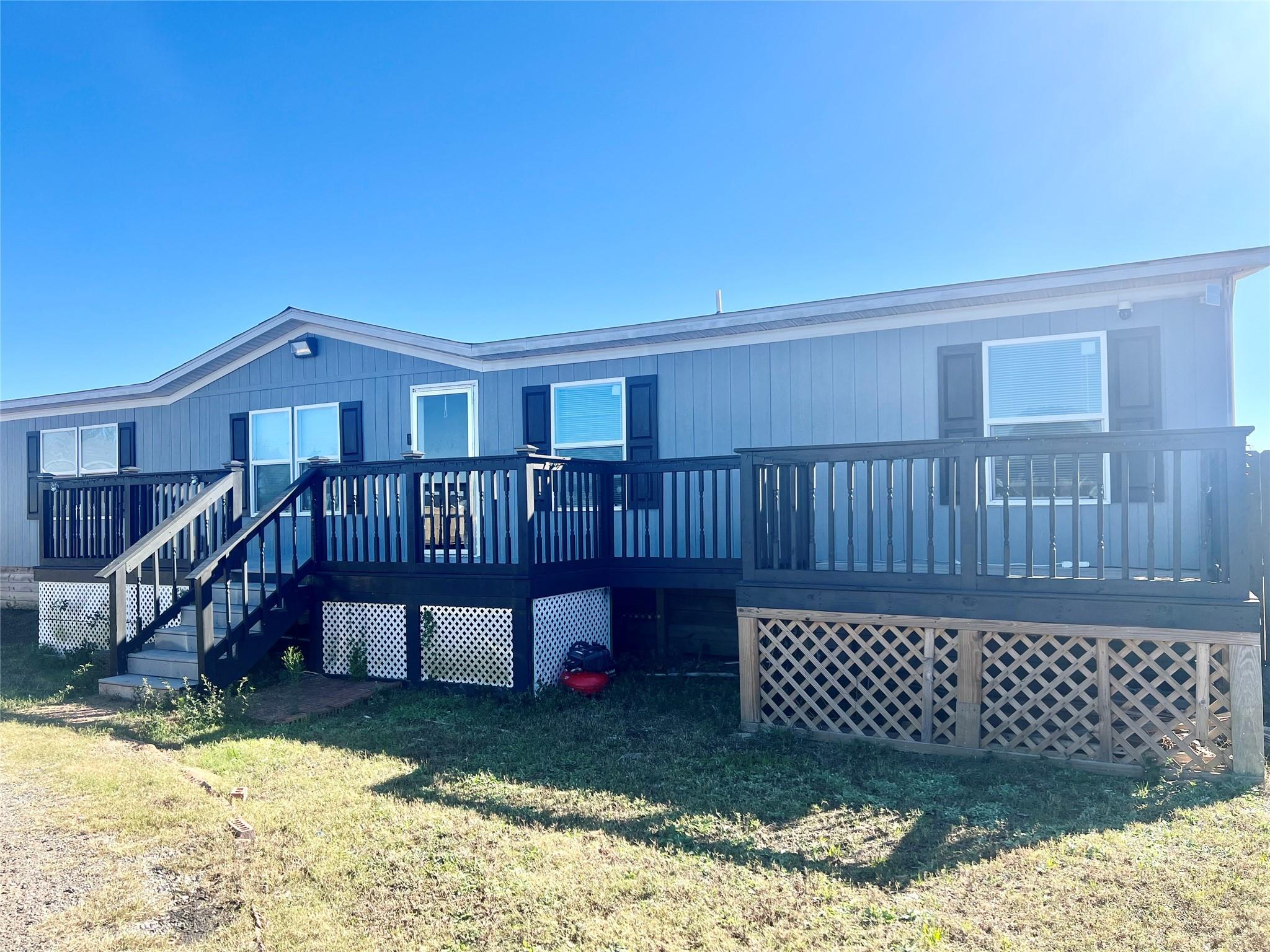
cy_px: 476
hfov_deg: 67.3
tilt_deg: +0.3
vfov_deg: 53.1
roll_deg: +0.2
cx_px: 635
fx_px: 954
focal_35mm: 26
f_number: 1.5
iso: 50
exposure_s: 1/2841
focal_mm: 5.7
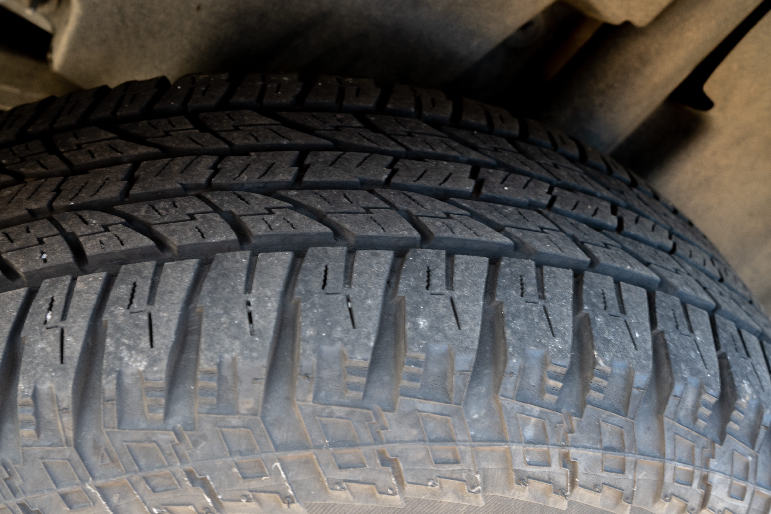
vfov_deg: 36.9
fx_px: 771
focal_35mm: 36
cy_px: 257
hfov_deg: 53.1
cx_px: 386
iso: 200
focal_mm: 24
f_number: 6.3
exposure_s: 1/15
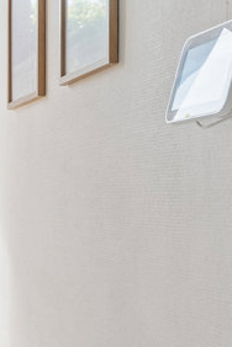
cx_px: -183
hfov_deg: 12.3
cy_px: 207
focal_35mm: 102
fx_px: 986
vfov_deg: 20.0
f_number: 8
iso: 200
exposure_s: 1/10
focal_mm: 16
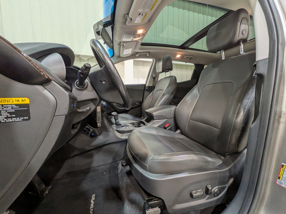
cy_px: 107
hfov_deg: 102.1
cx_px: 143
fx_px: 116
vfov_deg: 85.7
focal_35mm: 14
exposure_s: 1/30
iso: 80
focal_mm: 1.83
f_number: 2.2
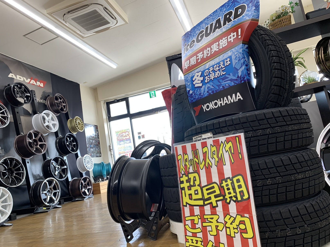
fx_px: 248
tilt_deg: +9.1
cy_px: 124
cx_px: 165
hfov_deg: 67.3
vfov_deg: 53.1
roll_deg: +9.7
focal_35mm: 26
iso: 50
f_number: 1.8
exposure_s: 1/100
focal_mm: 4.25
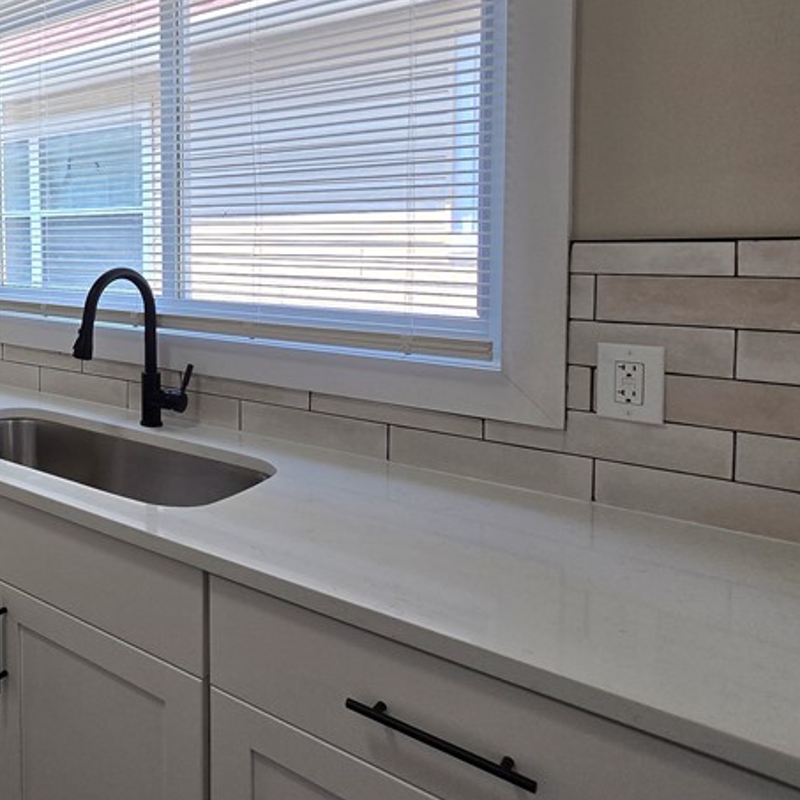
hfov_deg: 45.2
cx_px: -88
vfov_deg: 60.0
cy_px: 290
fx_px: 680
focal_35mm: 26
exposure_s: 1/120
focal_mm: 2.2
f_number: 2.2
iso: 64
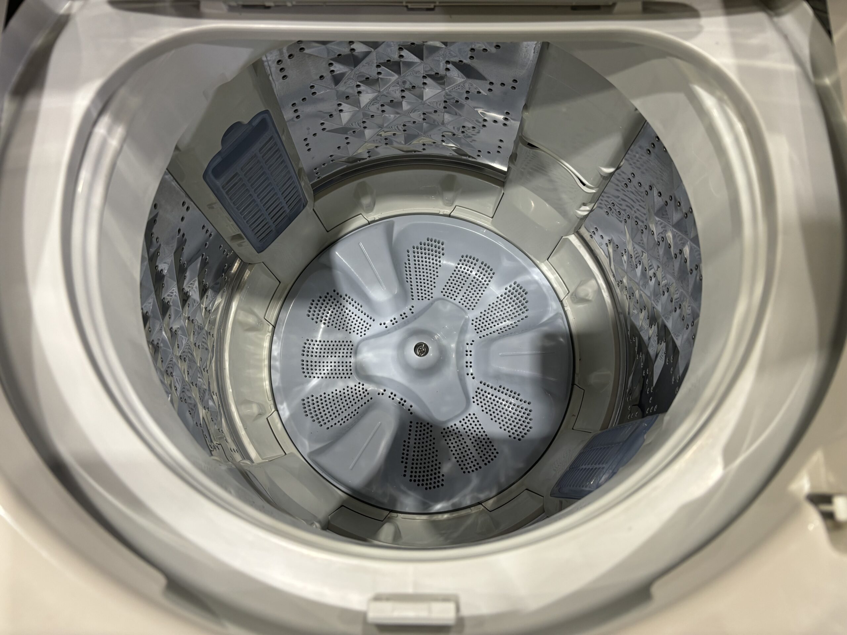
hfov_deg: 67.3
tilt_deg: -74.9
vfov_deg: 53.1
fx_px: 636
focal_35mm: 26
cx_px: 424
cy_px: 318
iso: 125
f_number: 1.6
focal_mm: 5.96
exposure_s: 1/50
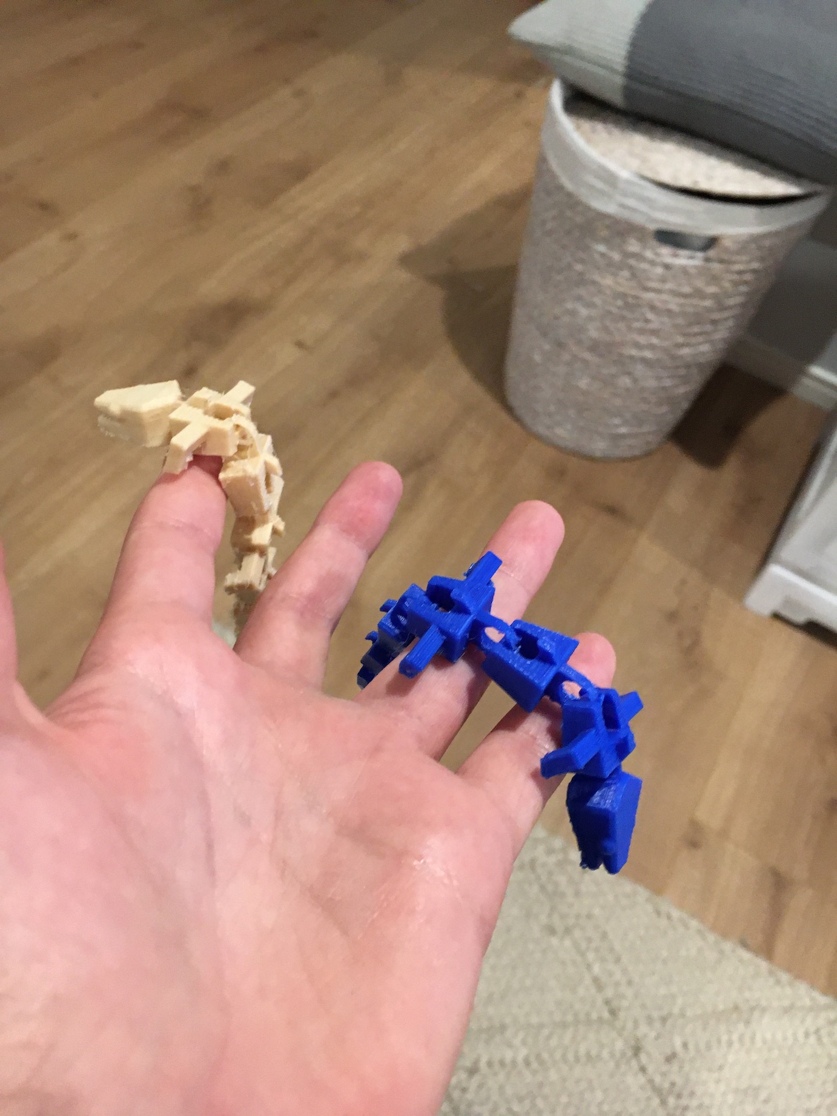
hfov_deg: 48.2
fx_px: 935
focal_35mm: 29
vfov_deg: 61.7
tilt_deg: -51.8
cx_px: 418
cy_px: 558
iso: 200
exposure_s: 1/25
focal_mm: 4.15
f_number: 2.2
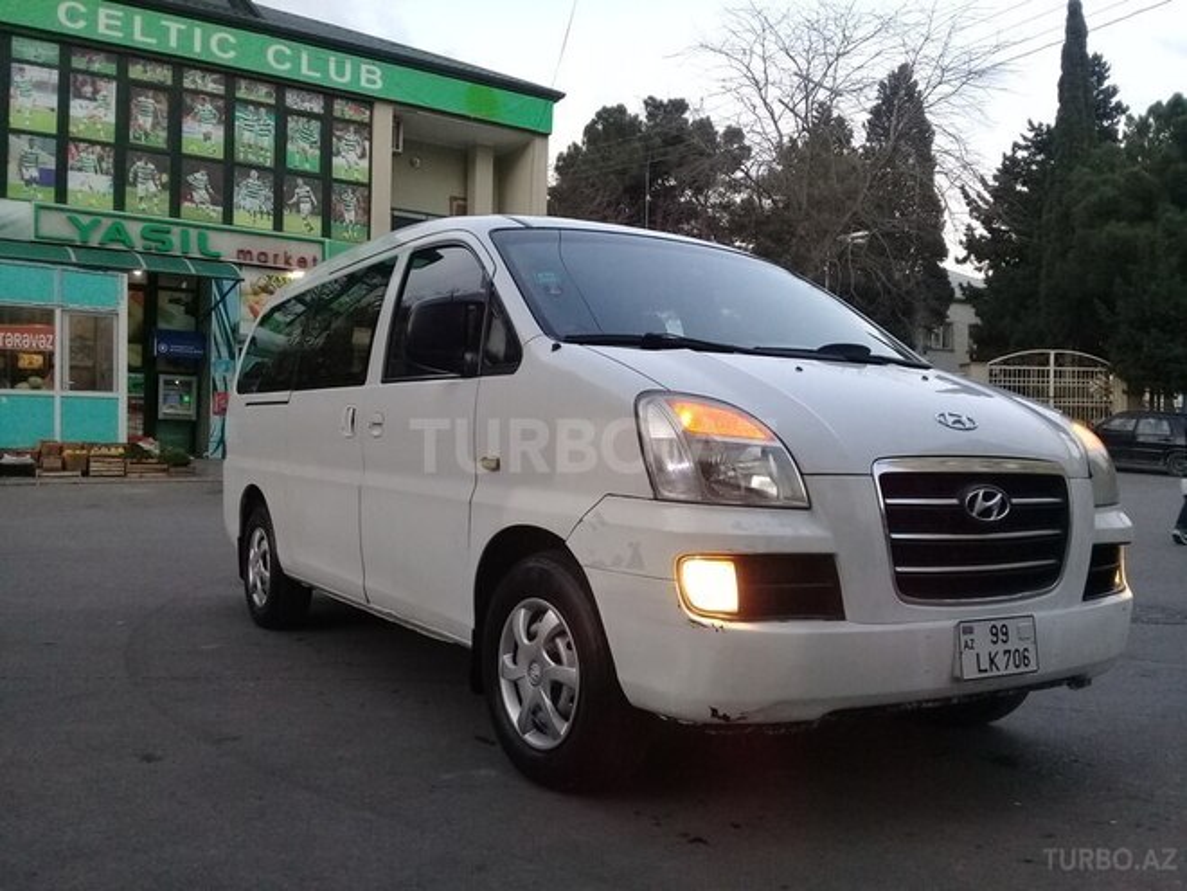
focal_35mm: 31
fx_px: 1063
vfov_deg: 45.4
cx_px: 594
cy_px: 446
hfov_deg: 58.4
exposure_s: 1/40
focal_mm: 3.3
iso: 125
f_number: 2.2
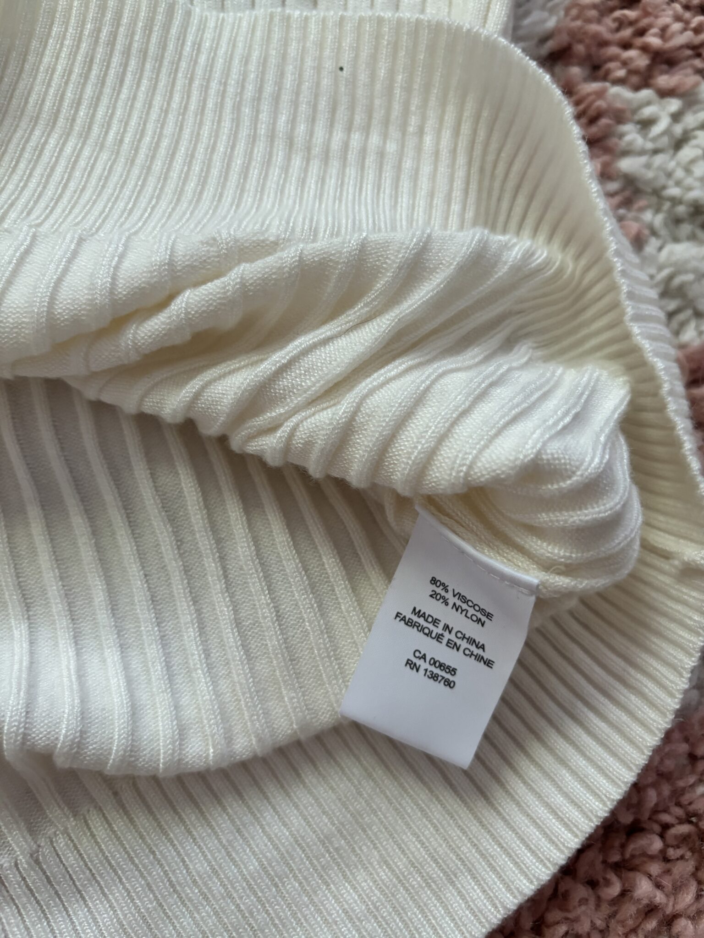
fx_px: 705
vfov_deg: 67.3
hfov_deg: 53.1
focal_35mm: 26
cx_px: 352
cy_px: 469
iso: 200
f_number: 1.6
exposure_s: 1/60
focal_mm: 5.96
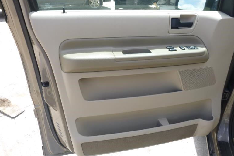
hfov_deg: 67.4
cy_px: 73
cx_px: 119
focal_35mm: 27
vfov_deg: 47.9
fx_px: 176
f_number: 3.9
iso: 100
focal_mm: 4.5
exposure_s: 1/200
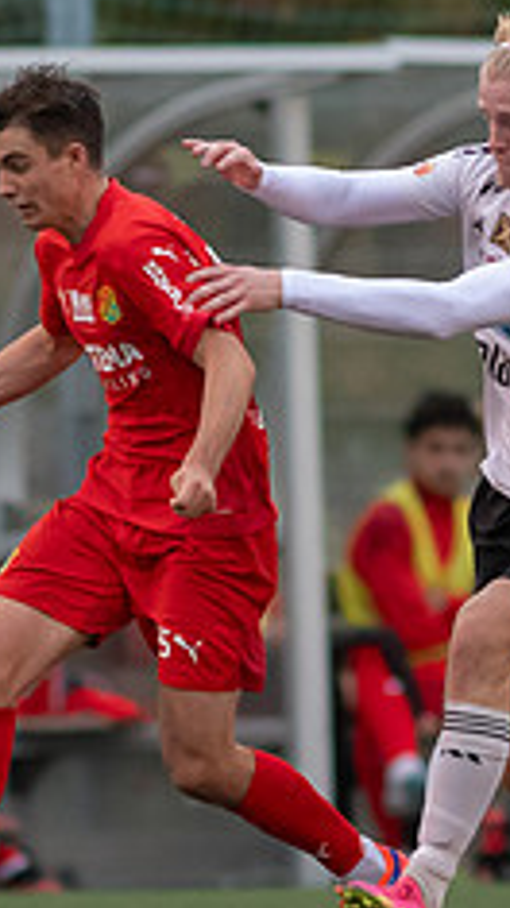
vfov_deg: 1.4
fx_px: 38243
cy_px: 620
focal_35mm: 1589
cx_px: 102
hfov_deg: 0.8
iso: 2500
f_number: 3.2
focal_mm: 300
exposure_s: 1/1000
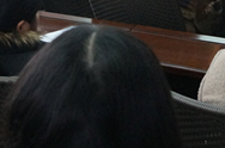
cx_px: 157
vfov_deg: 10.4
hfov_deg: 16.0
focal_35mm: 128
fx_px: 797
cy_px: -56
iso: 2000
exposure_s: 1/160
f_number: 4
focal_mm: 20
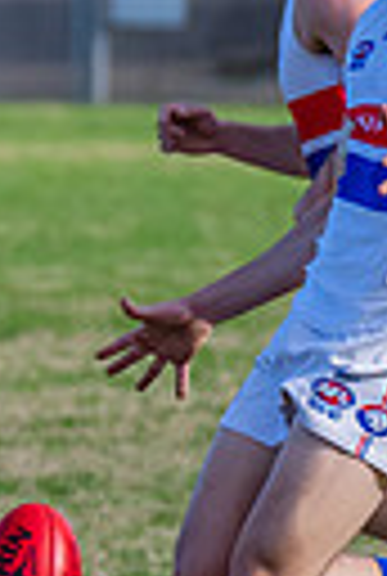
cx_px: 359
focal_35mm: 1752
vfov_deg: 1.2
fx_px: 28097
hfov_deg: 0.8
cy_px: 255
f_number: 5.6
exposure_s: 1/1600
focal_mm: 260
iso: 900
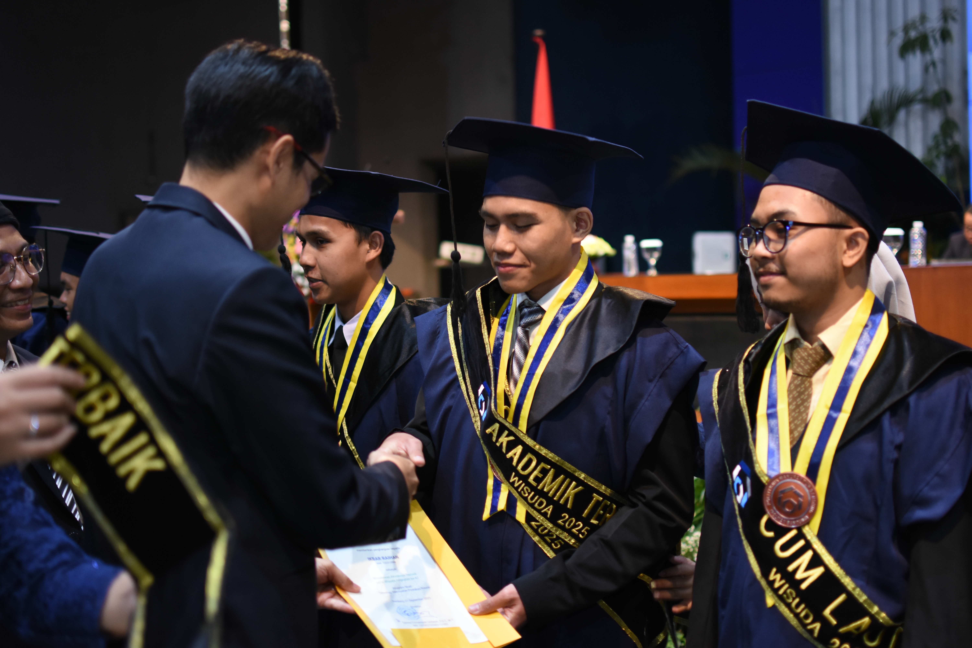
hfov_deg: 37.9
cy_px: 324
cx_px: 486
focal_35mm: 52
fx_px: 1417
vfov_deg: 25.8
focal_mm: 35
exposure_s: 1/100
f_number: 1.8
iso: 800
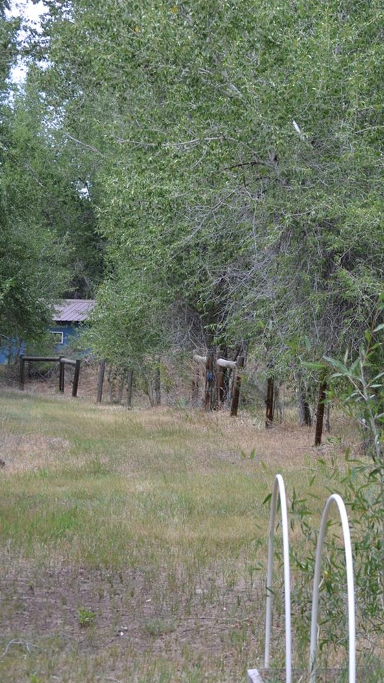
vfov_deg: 16.4
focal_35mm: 131
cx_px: 442
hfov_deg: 9.2
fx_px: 2369
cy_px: 342
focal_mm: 55
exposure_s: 1/125
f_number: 5.6
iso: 250
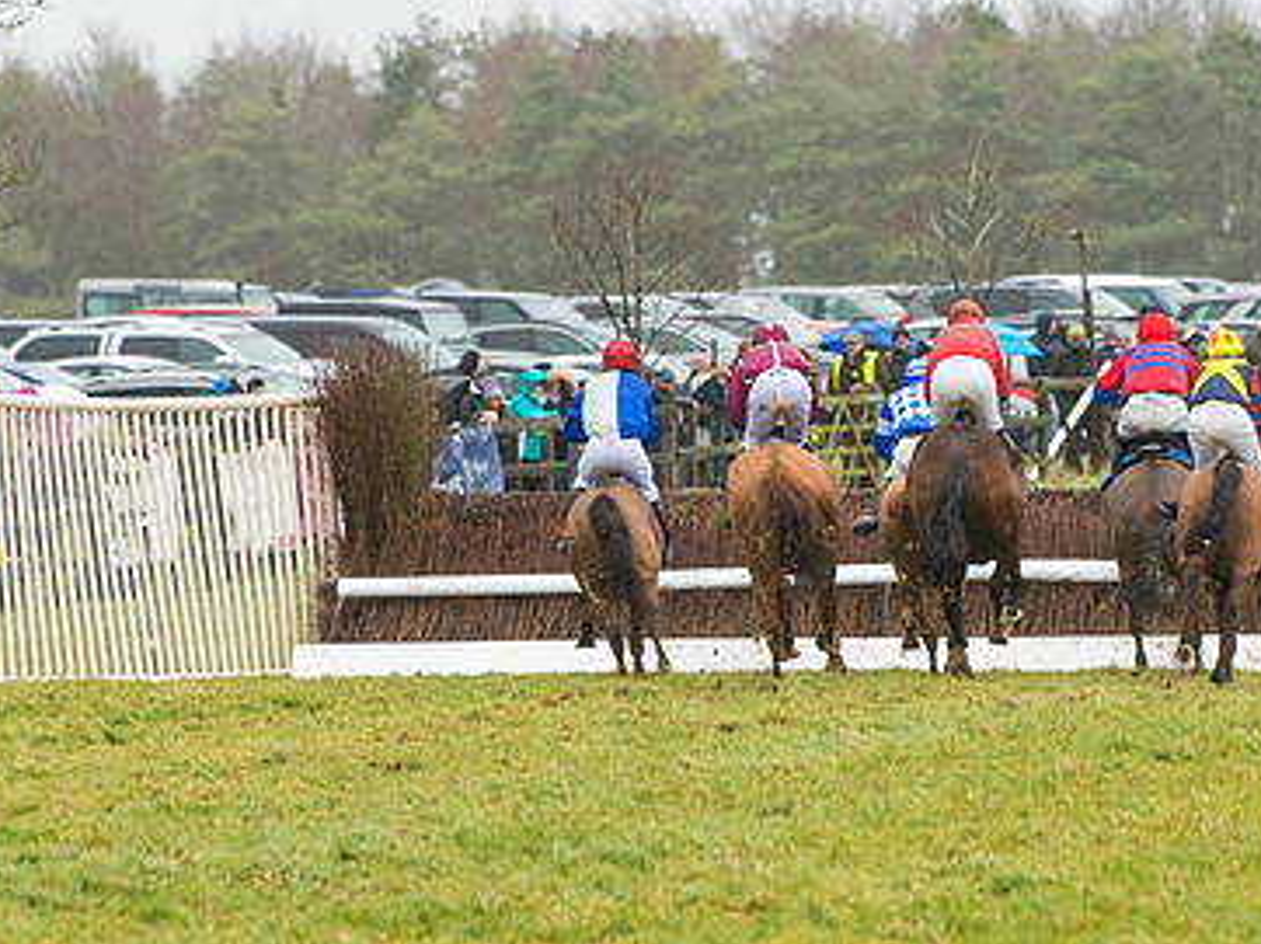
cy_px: 451
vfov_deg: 2.9
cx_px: 961
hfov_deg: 3.9
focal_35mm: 510
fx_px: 18566
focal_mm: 200
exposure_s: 1/1000
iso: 1000
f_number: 4
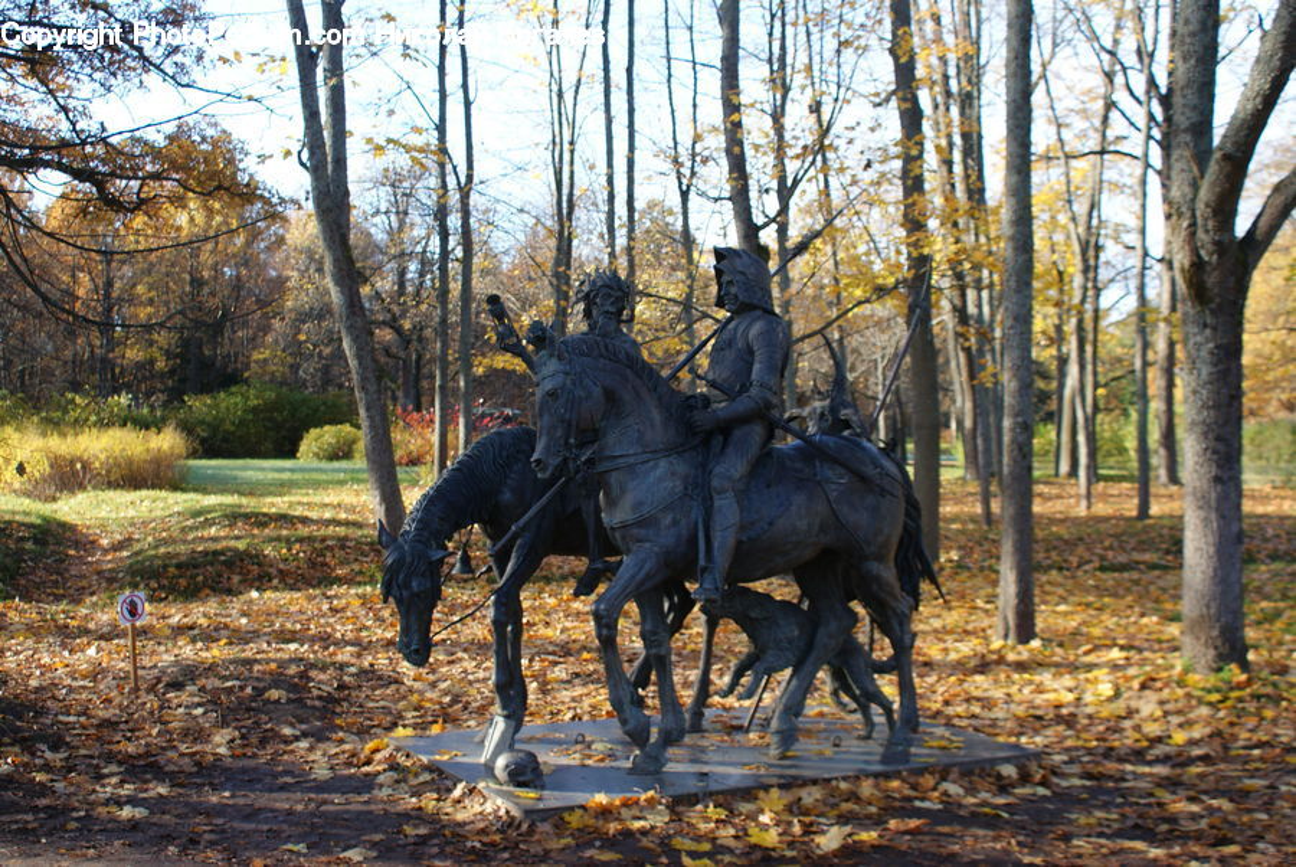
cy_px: 434
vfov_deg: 34.3
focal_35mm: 39
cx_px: 648
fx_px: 1405
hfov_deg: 49.5
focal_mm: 26
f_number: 4.5
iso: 125
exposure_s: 1/50
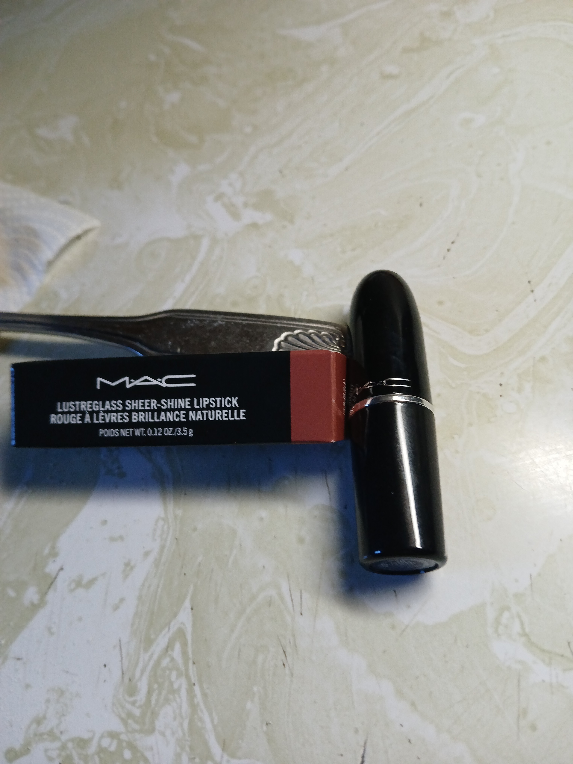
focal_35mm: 26
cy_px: 382
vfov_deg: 67.3
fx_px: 574
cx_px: 286
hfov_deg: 53.1
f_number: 1.8
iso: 160
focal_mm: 3.98
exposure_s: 1/60
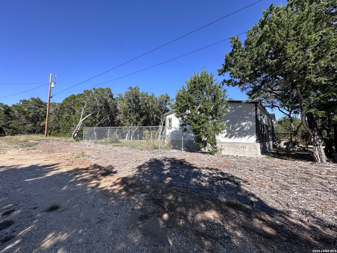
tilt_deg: +4.4
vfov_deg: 85.7
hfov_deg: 102.1
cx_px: 168
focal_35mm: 14
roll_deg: -0.4
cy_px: 126
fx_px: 136
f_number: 2.2
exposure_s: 1/1319
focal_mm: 2.22
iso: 50
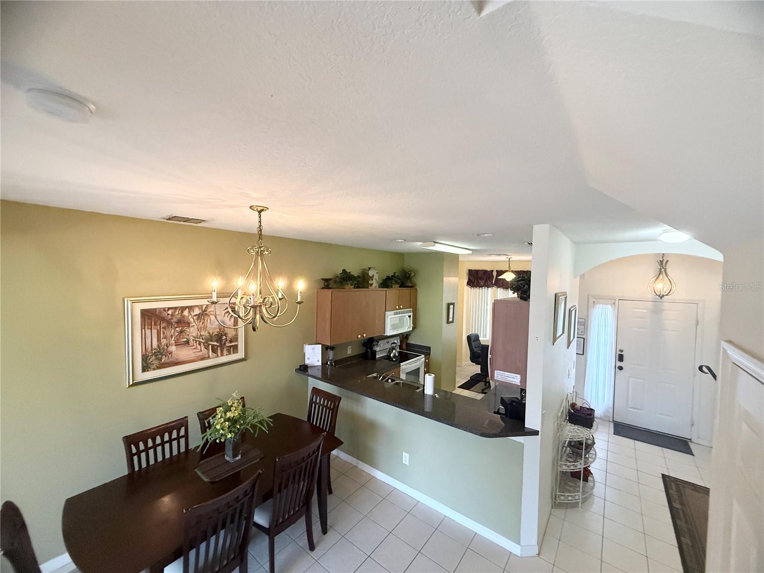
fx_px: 309
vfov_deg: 85.7
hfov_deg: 102.1
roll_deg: -1.3
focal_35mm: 14
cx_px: 382
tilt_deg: -1.8
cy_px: 286
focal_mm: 2.22
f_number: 2.2
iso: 640
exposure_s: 1/120
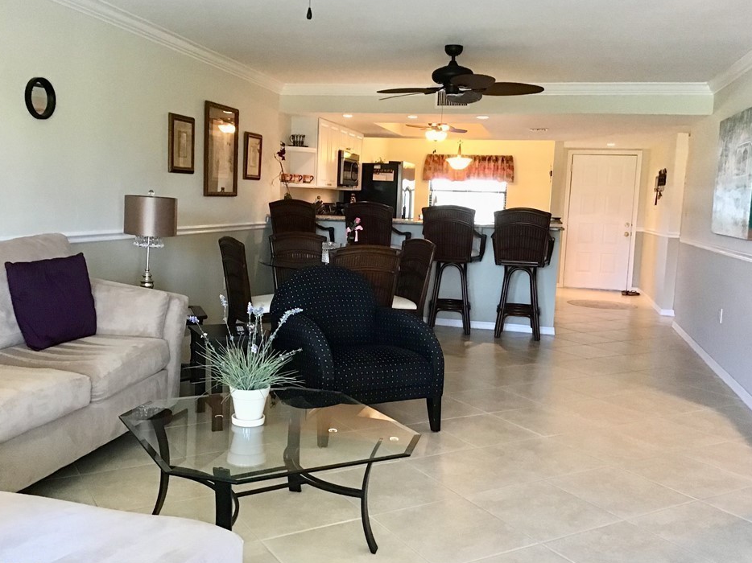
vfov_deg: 41.8
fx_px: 738
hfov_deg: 53.9
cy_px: 276
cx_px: 354
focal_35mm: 34
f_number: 2.4
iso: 160
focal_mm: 3.3
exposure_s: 1/30
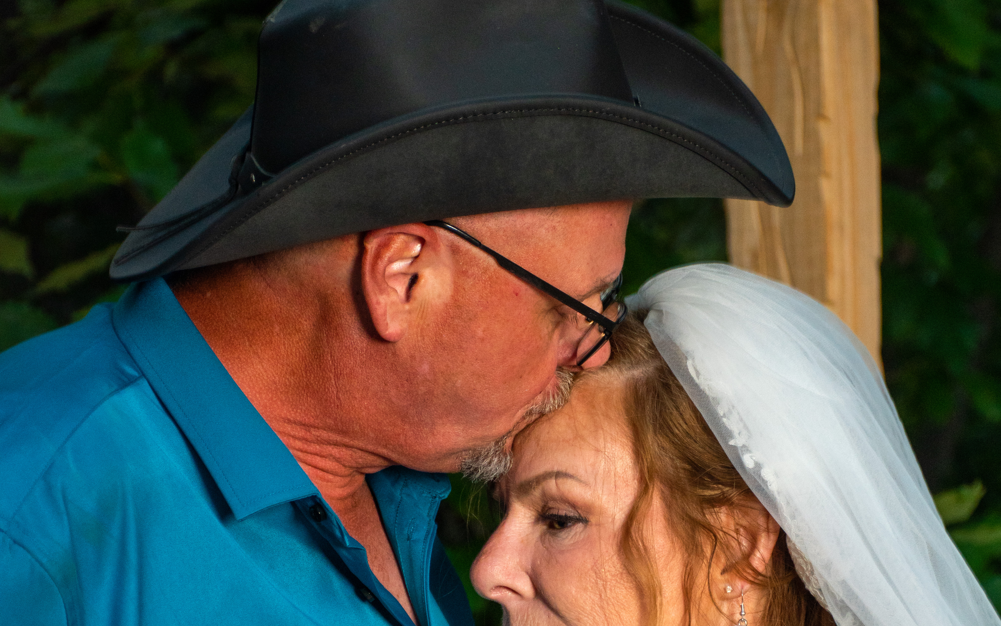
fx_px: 3901
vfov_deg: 9.1
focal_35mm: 143
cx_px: 503
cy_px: 563
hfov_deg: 14.6
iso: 400
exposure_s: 1/60
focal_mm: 62
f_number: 5.6
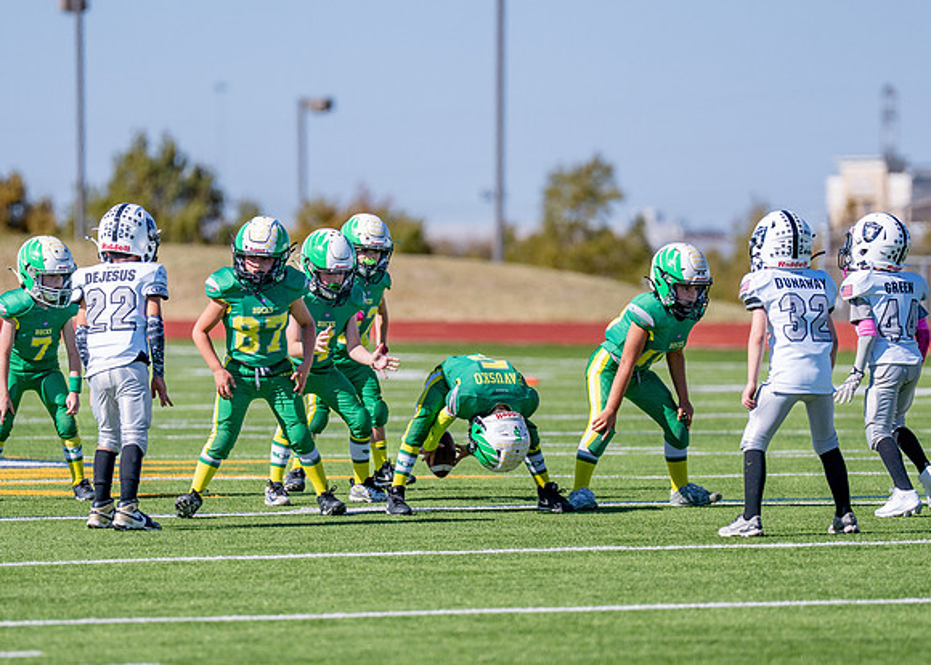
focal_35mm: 346
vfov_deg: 4.2
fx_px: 9135
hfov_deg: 5.8
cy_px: 407
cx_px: 484
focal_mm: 200
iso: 160
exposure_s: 1/4000
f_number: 2.8
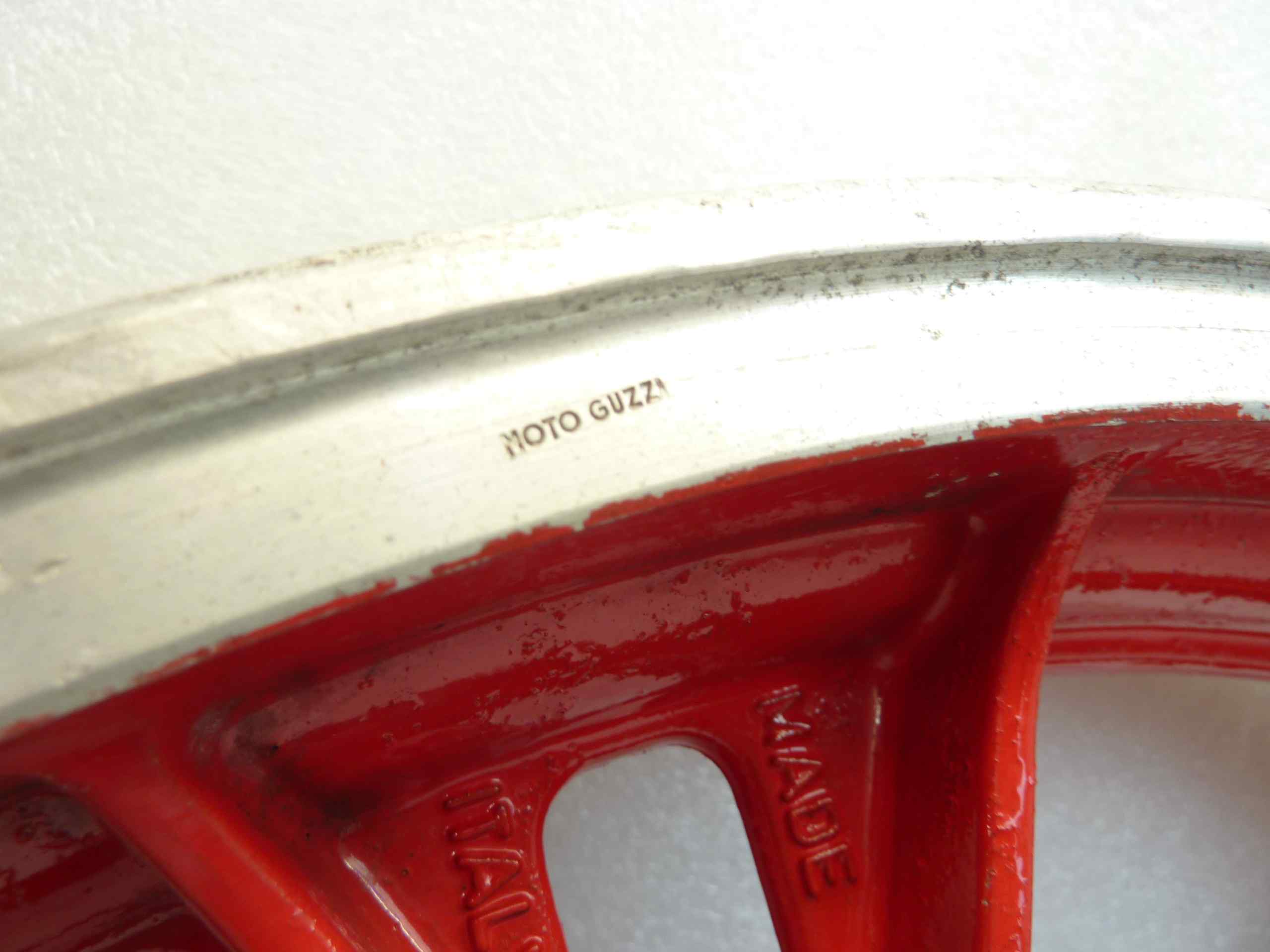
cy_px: 476
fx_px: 917
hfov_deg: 69.4
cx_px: 635
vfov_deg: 54.9
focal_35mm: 25
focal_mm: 4.1
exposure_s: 1/15
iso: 80
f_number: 3.3
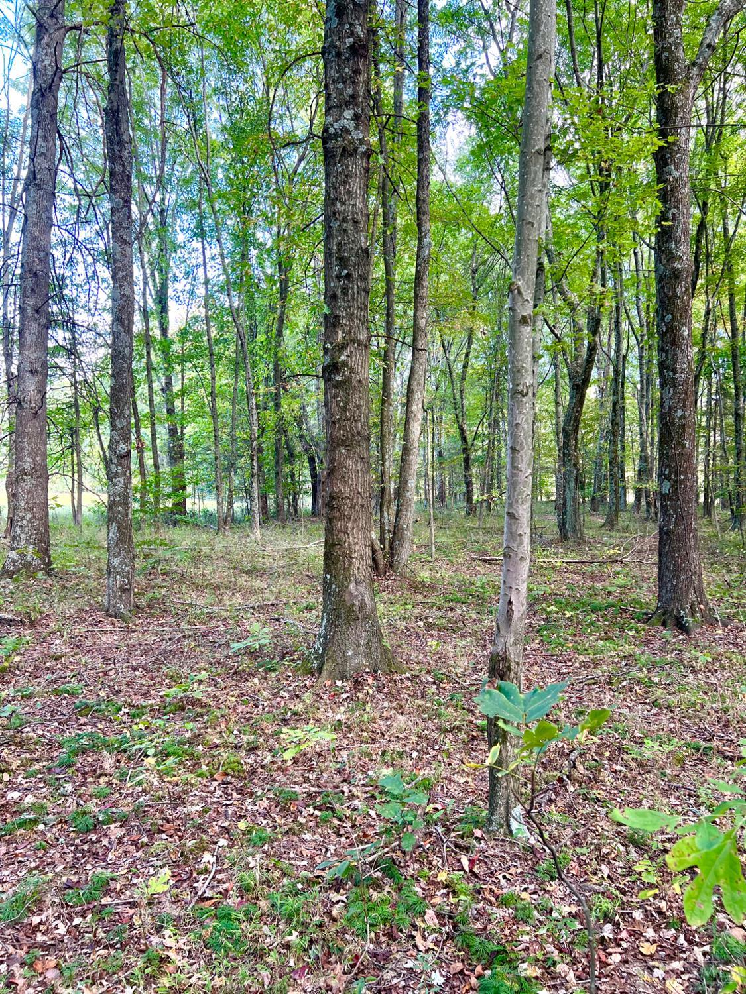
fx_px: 747
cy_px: 497
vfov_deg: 67.3
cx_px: 373
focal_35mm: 26
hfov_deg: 53.1
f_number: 1.5
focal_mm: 5.7
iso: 64
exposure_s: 1/124
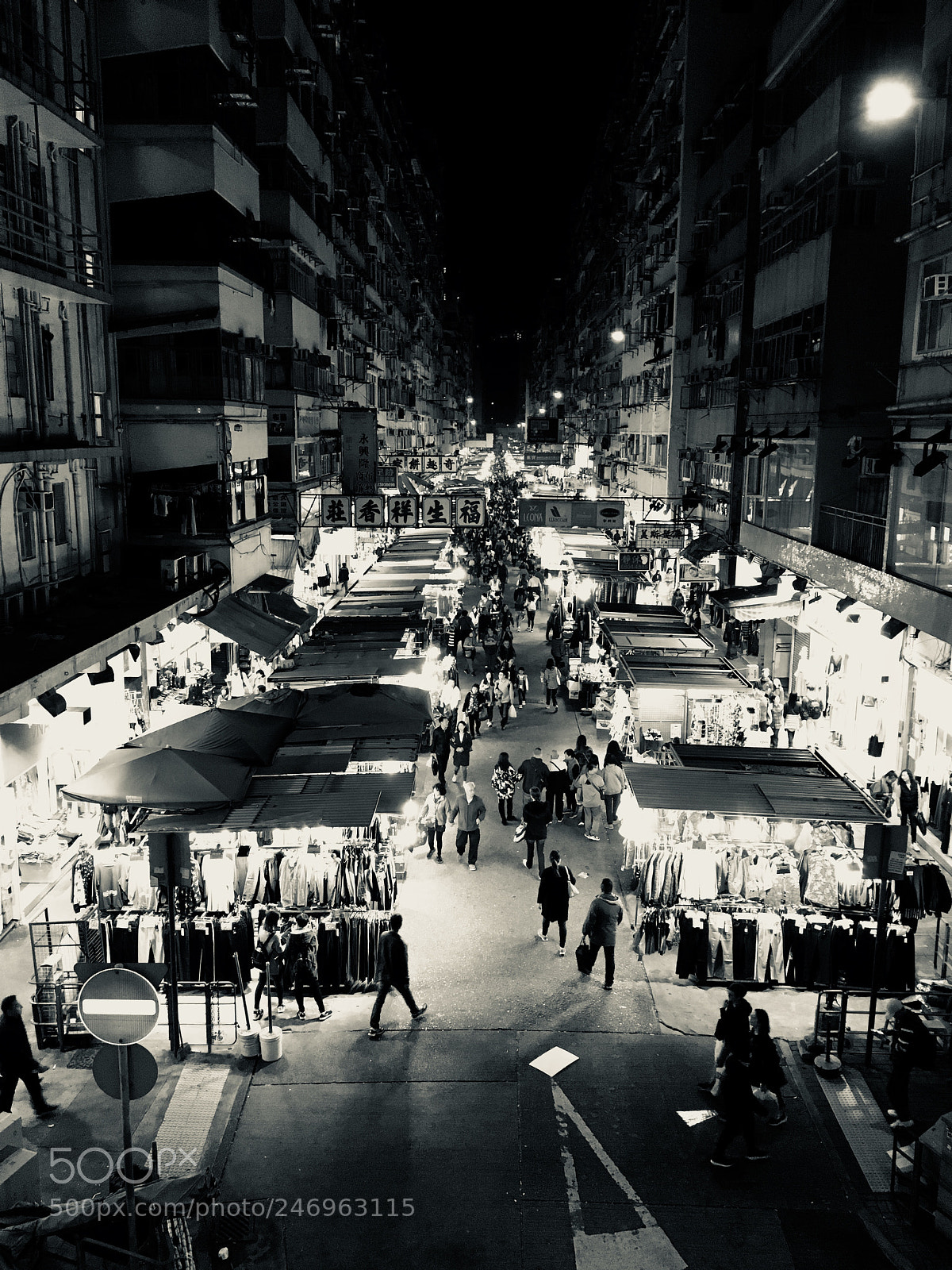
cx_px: 476
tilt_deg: -9.6
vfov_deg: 61.7
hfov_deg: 48.2
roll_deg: -0.3
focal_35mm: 29
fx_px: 1063
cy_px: 635
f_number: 2.2
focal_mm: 4.15
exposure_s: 1/33
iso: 200
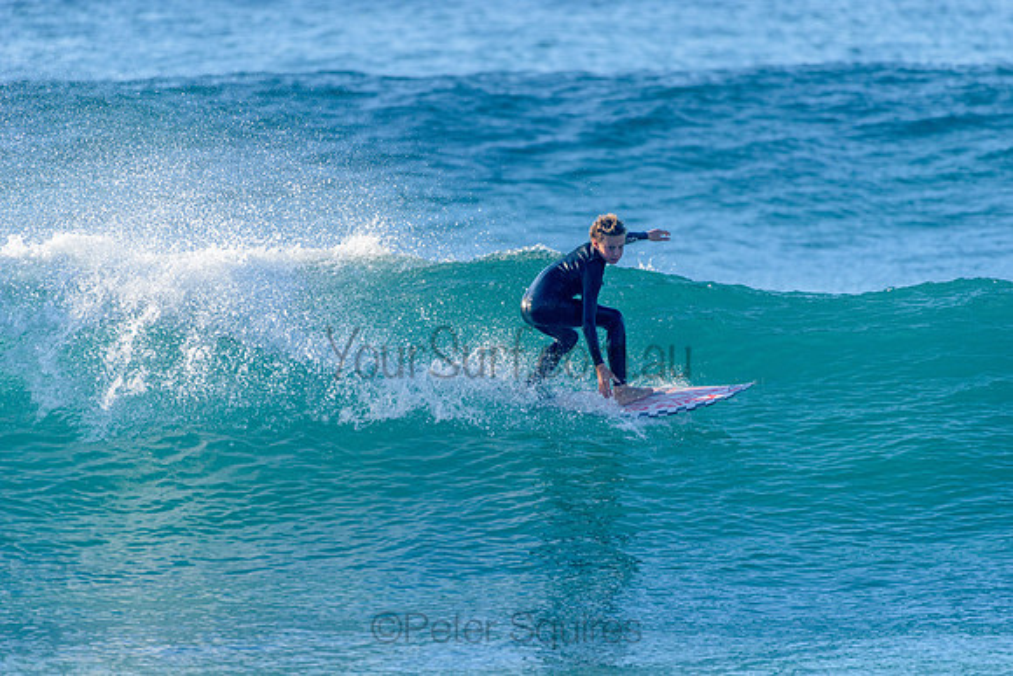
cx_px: 506
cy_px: 338
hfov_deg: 4.1
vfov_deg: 2.8
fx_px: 14072
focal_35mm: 500
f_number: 5.6
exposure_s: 1/2000
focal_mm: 500
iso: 400
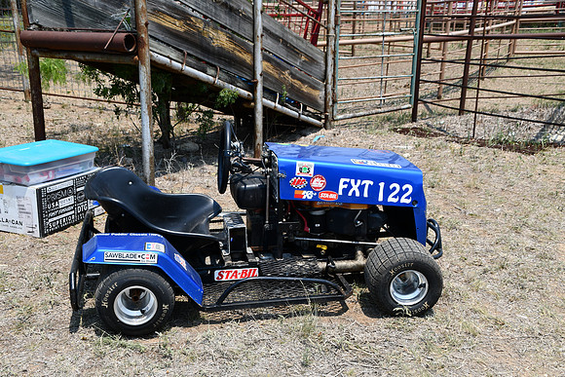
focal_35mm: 42
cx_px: 282
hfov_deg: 46.4
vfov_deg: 31.9
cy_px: 188
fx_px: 659
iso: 100
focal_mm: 28
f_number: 8
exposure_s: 1/250
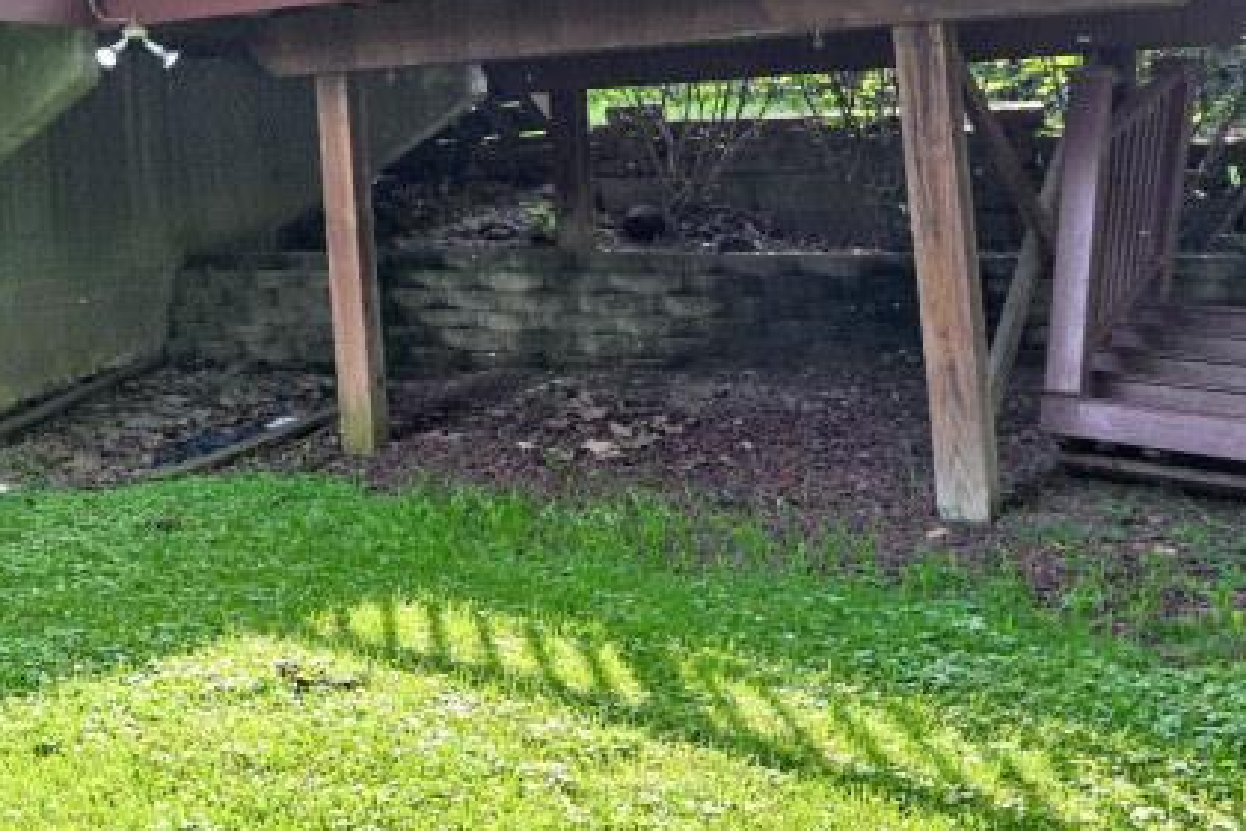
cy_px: 53
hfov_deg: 28.4
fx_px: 1730
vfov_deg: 26.0
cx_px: -555
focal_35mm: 50
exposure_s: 1/250
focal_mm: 14
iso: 200
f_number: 5.6
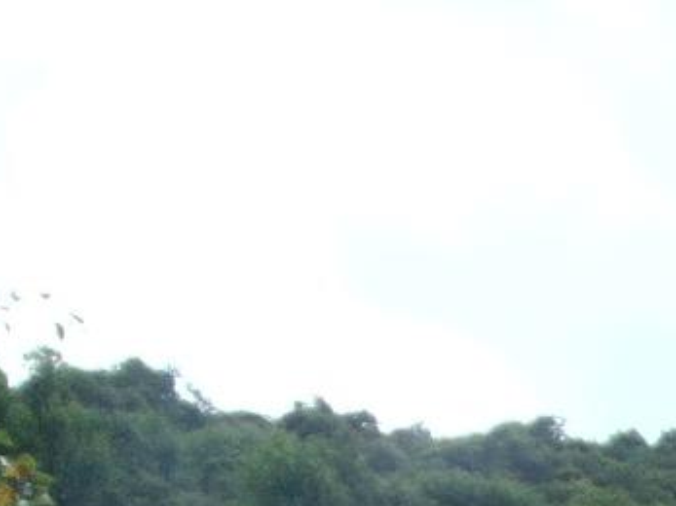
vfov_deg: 12.1
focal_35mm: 108
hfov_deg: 16.1
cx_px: 1124
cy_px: 1029
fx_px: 2108
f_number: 3
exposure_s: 1/500
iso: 80
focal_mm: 4.5
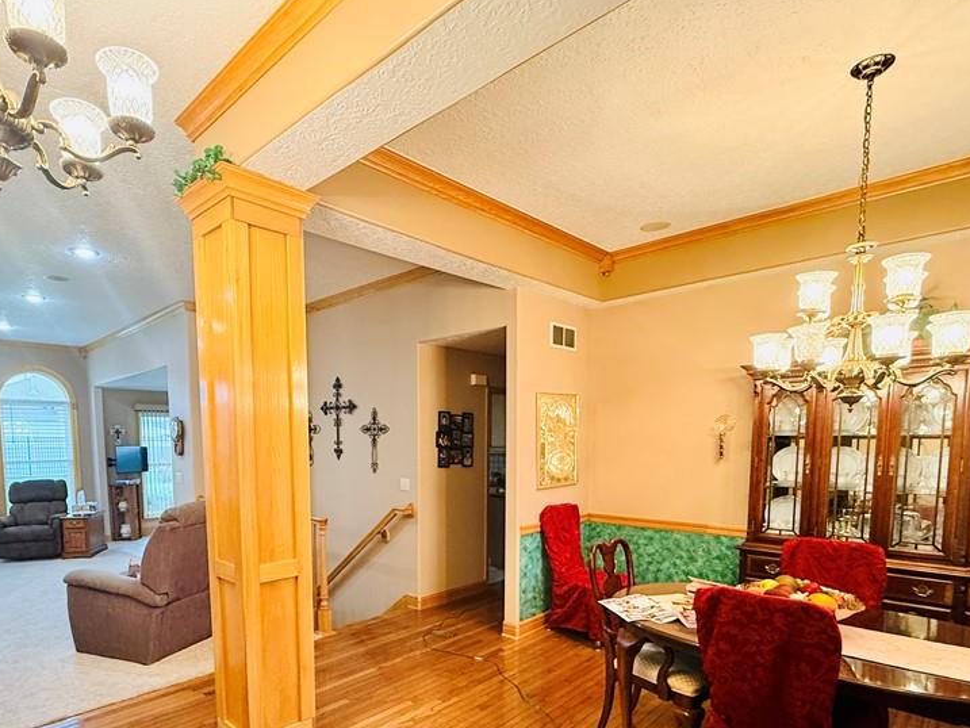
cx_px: 411
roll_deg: +0.0
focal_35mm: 20
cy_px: 490
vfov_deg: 64.2
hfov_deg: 81.2
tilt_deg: -4.6
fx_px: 561
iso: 400
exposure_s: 1/60
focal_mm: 2.22
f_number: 2.2
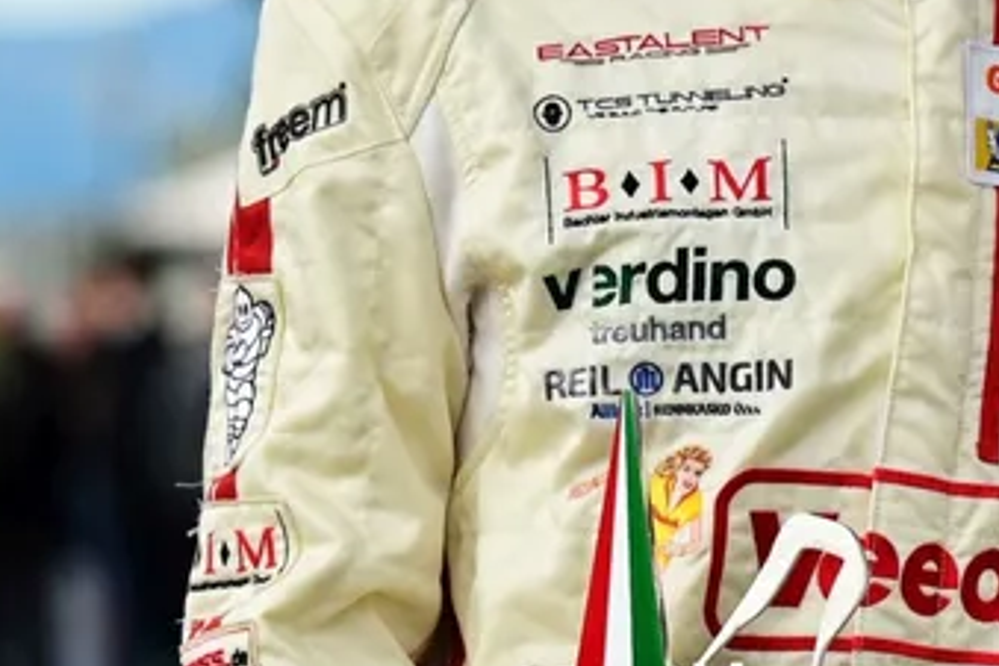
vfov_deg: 3.2
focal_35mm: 434
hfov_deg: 4.7
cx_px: 1241
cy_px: -286
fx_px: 12043
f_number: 3.2
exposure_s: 1/1600
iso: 200
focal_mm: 92
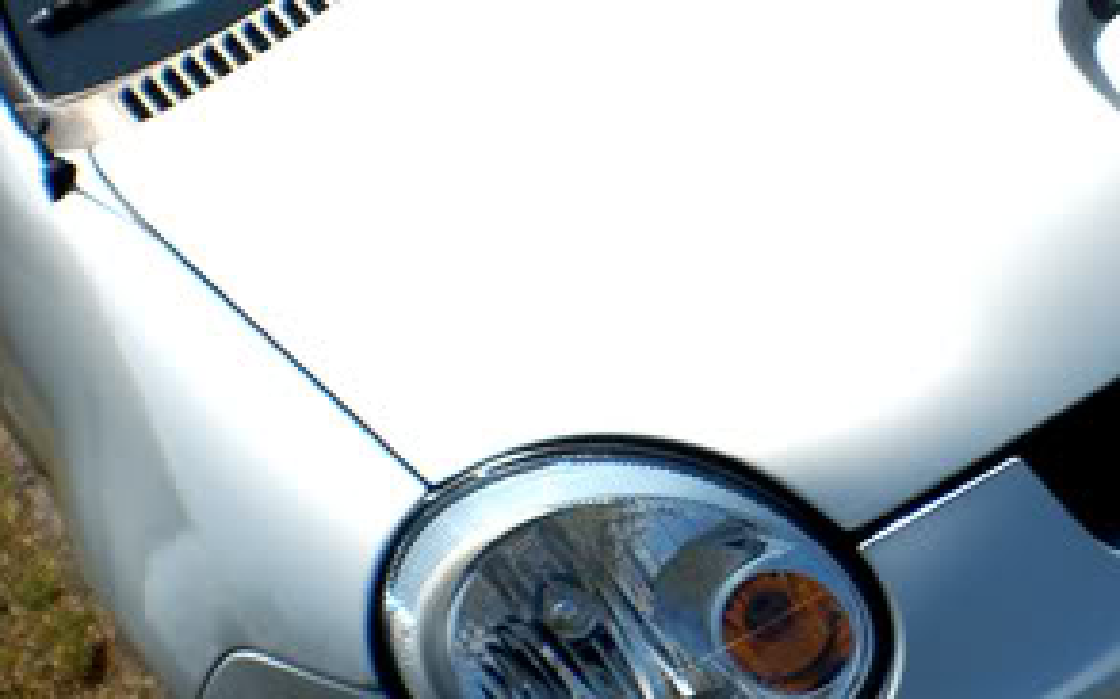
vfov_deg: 4.5
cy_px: 122
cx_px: 948
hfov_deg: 7.2
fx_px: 8911
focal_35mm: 292
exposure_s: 1/1000
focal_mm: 70
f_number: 8
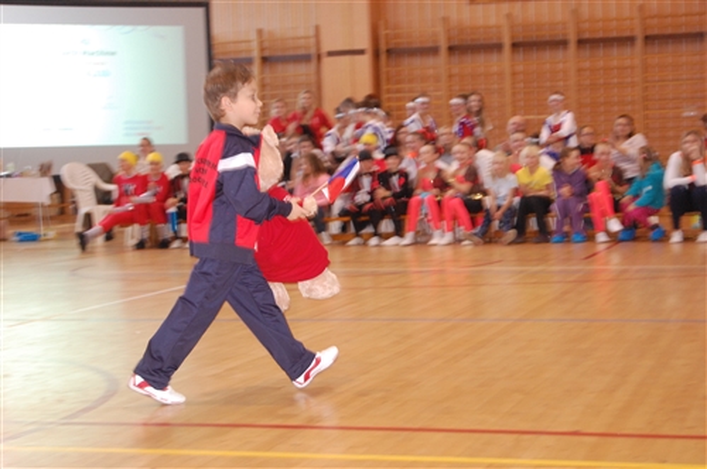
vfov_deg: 18.9
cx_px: 354
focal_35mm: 72
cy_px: 234
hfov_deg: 28.1
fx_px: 1412
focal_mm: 48
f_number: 5.6
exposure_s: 1/60
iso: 1250
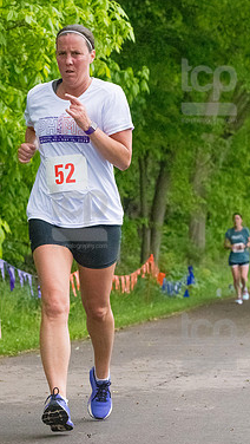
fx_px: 1988
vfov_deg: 12.7
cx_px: 80
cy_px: 216
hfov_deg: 7.2
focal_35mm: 169
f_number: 5.6
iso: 6400
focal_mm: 90
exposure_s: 1/1250
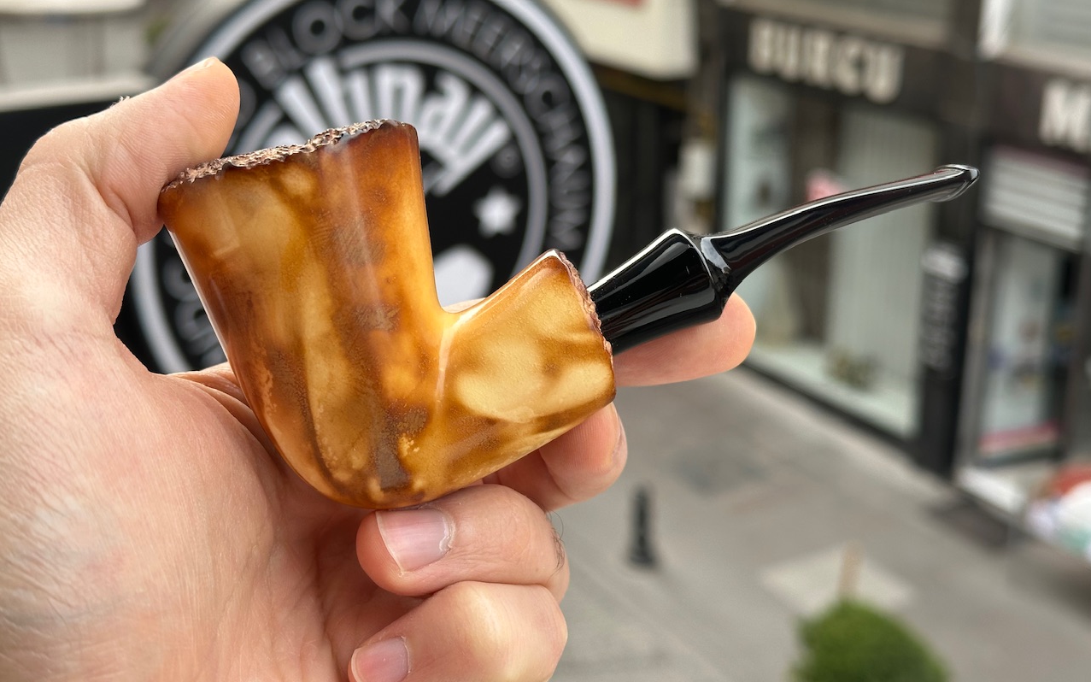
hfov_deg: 39.6
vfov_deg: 25.3
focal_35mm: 51
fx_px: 1516
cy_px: 313
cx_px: 546
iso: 64
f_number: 1.78
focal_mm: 6.86
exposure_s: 1/426
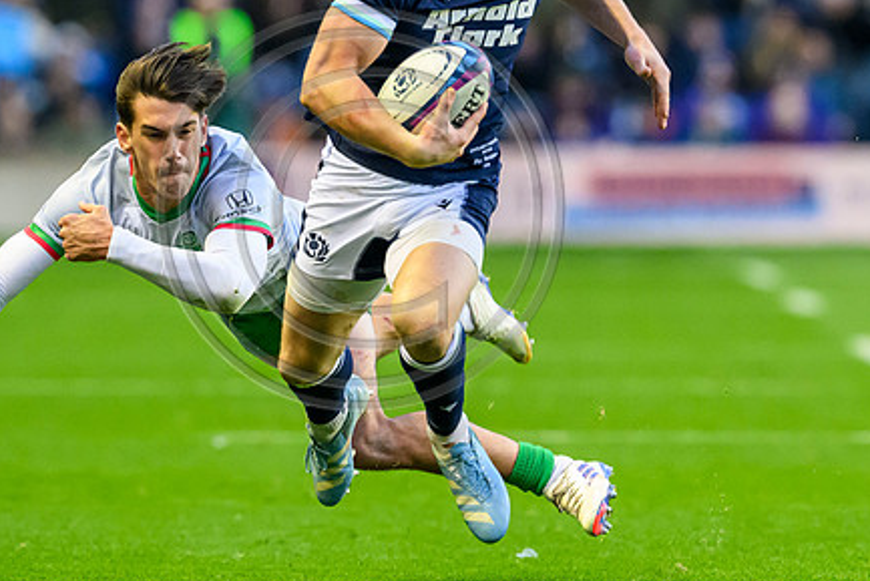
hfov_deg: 2.5
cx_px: 653
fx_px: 20016
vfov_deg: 1.7
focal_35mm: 828
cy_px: 287
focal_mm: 400
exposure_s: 1/1250
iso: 8000
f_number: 4
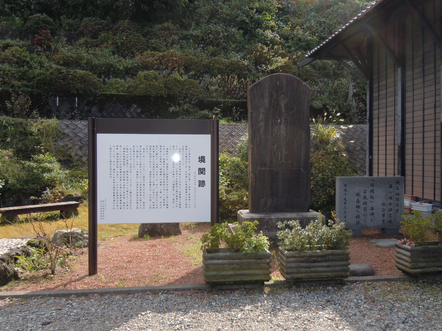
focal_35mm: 30
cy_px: 166
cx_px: 221
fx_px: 383
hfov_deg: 60.0
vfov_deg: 46.8
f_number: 3.5
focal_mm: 5.4
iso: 100
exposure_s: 1/500
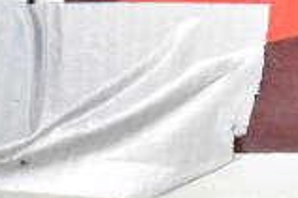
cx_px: 549
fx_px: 1149
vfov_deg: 9.7
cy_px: -44
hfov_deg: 13.2
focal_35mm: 139
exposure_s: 1/40
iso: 8000
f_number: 3.8
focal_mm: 24
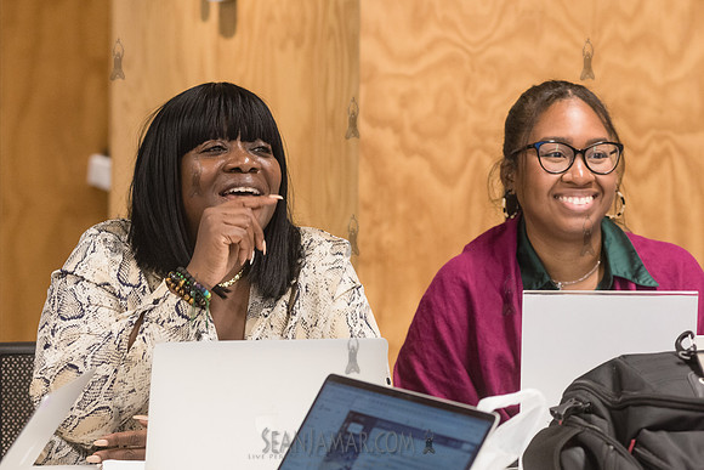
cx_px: 227
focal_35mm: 152
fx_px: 2968
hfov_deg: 13.5
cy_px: 247
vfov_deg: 9.0
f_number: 4.5
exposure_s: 1/200
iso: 2500
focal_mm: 112
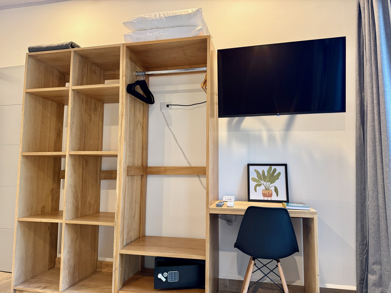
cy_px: 146
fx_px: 271
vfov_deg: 56.8
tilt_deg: +5.5
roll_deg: -0.1
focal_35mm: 24
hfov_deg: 71.6
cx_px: 196
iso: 250
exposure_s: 1/60
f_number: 1.78
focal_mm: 6.76
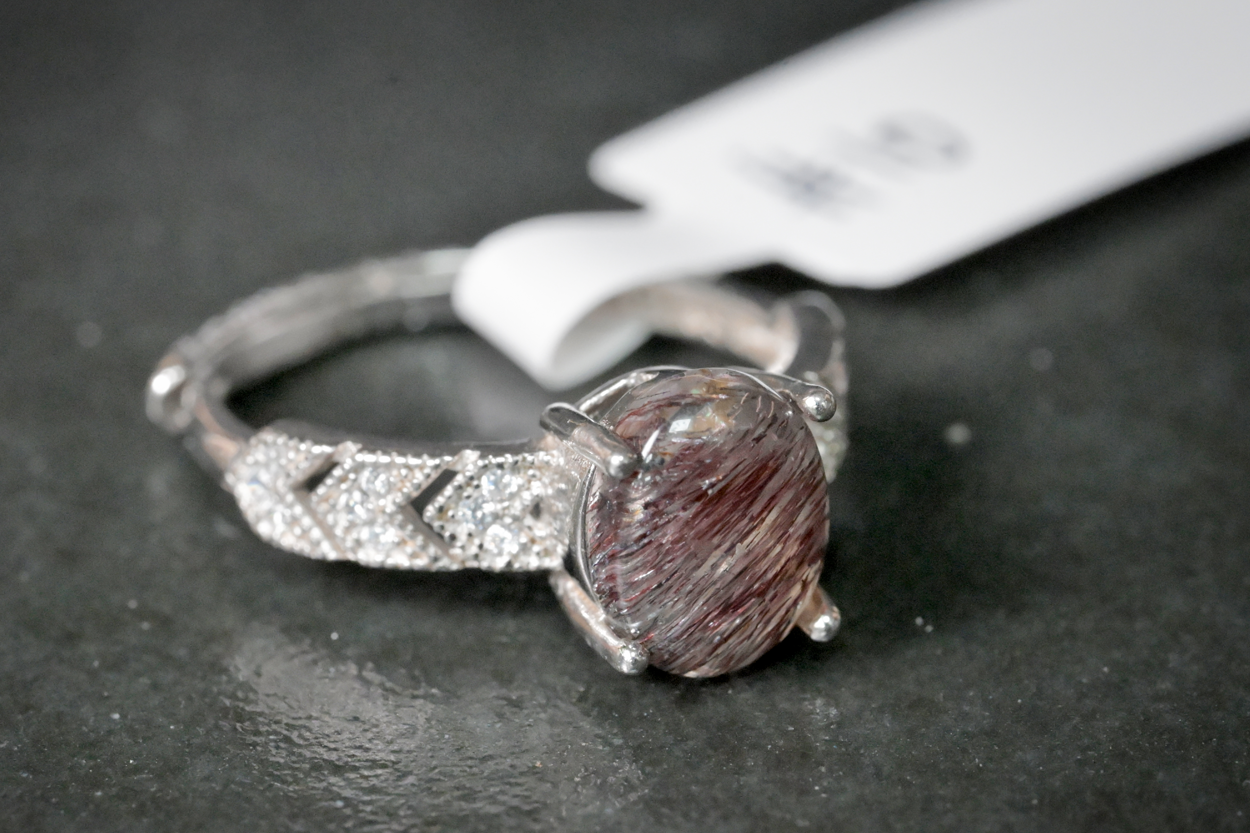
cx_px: 519
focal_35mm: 124
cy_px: 483
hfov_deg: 16.5
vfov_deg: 11.1
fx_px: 4305
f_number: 16
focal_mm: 105
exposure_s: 1/125
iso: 10000
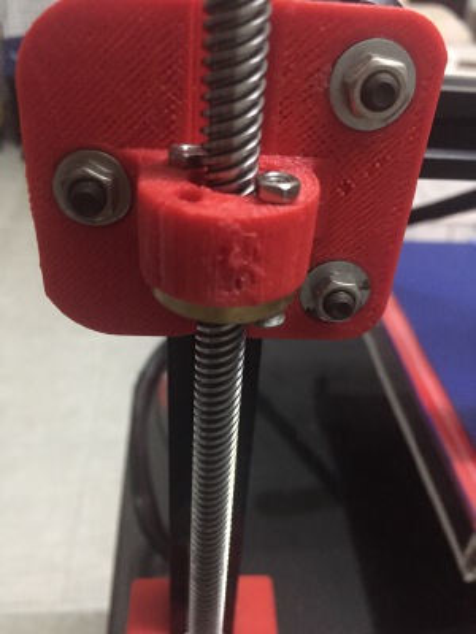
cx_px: 238
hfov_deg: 48.2
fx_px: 532
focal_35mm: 29
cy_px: 317
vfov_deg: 61.7
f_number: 2.2
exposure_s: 1/17
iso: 400
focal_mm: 4.15
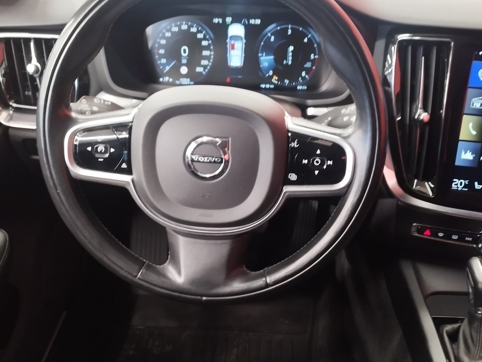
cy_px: 224
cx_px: 245
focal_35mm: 41
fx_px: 571
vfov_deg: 35.0
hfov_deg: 45.8
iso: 570
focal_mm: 5.95
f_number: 1.89
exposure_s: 1/20
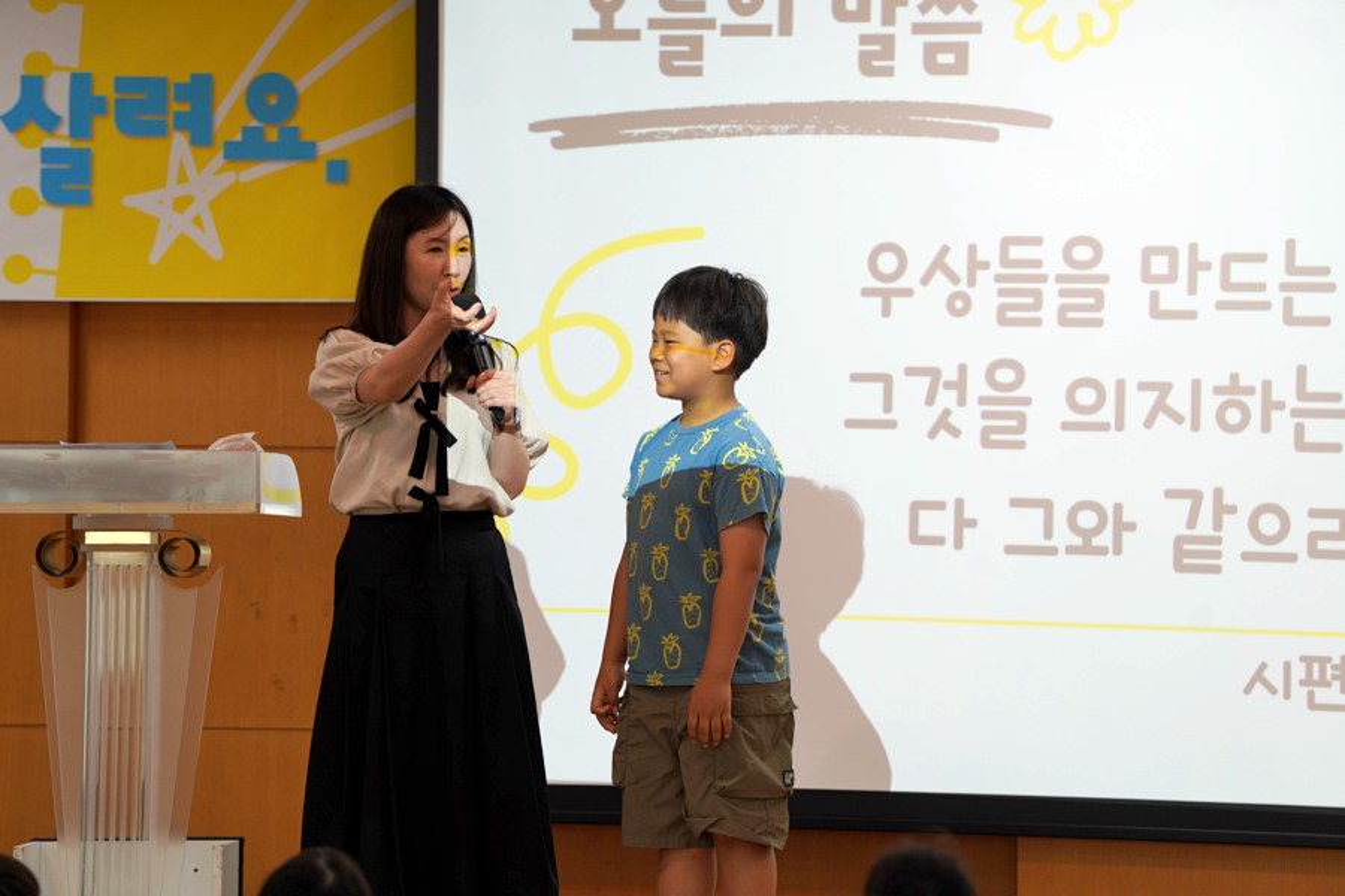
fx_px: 7472
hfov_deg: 10.3
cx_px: 672
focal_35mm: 200
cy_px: 448
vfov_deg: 6.9
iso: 400
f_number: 4
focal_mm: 200
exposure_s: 1/250
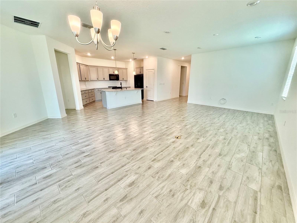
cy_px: 112
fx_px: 120
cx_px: 148
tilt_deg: -14.9
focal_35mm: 14
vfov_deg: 85.7
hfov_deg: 102.1
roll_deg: +0.1
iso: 200
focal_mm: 2.22
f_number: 2.2
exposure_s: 1/120
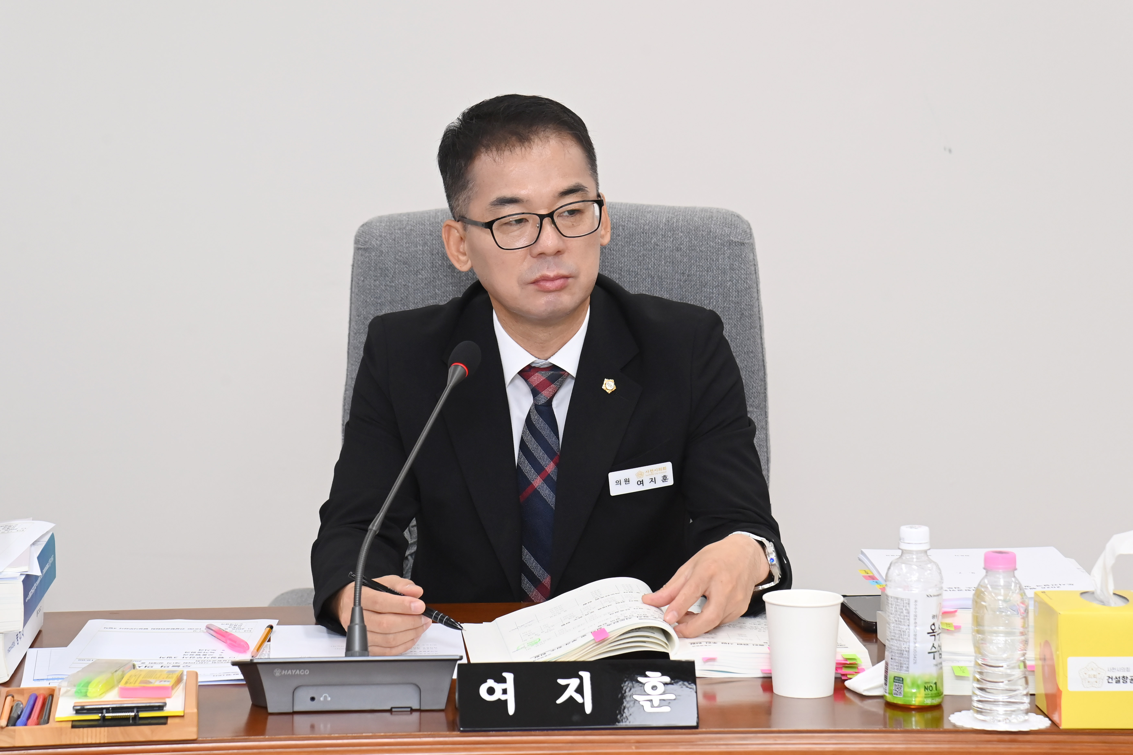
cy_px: 378
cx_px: 566
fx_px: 3776
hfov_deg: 17.1
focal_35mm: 120
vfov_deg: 11.4
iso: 2000
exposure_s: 1/250
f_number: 6.3
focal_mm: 120
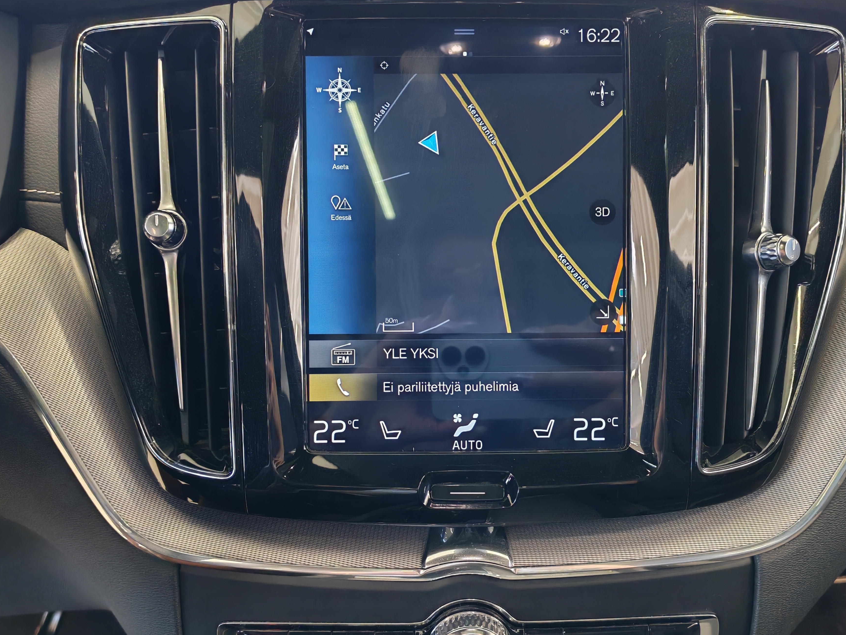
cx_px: 470
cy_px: 353
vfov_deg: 36.8
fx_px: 953
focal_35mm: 39
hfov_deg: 47.8
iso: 1881
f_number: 1.9
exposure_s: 1/50
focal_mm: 6.12
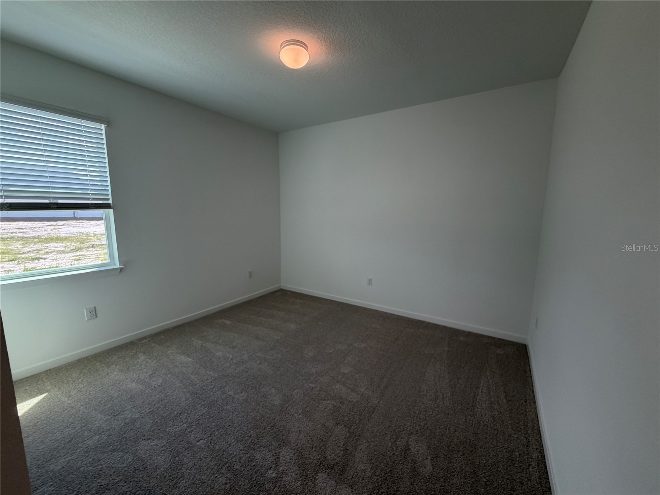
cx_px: 330
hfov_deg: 102.1
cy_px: 248
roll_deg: -0.9
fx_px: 267
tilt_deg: -9.0
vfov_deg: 85.7
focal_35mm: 14
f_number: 2.2
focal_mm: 2.22
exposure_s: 1/120
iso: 80
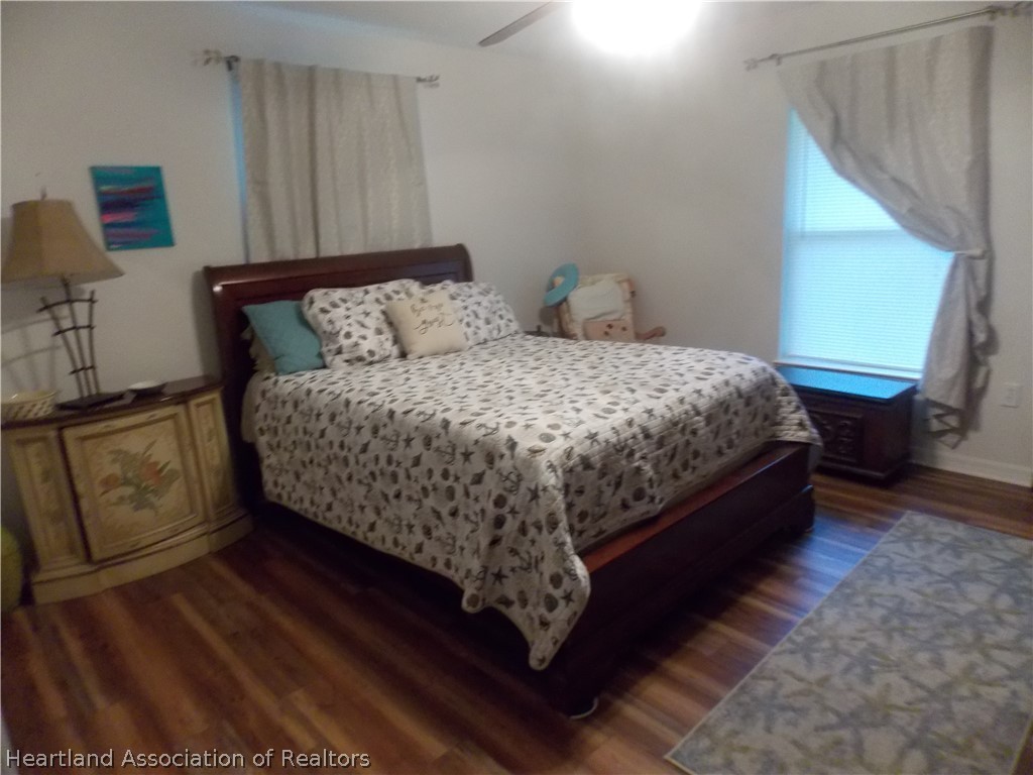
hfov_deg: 73.9
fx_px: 686
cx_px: 516
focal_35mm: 23
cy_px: 388
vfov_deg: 58.9
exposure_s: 1/13
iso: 400
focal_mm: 4
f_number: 3.1
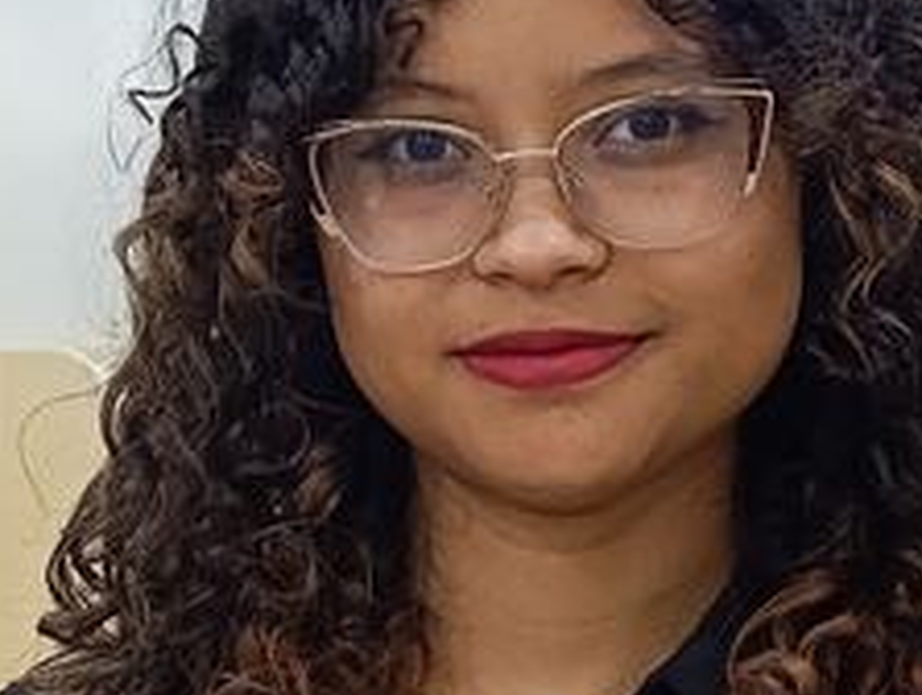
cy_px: 141
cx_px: 153
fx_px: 4402
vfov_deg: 9.0
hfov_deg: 11.9
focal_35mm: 165
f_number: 1.65
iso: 1093
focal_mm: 6.11
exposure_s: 1/120
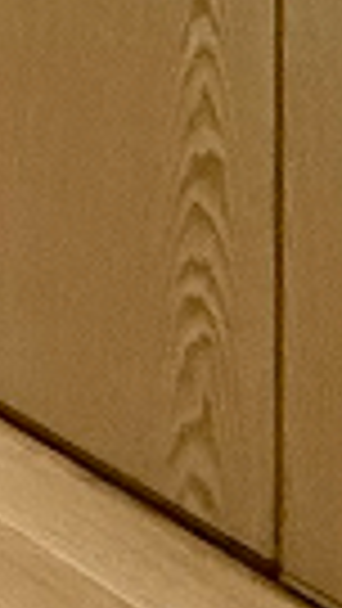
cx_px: -1809
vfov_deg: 14.4
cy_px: -734
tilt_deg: +0.8
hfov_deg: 4.9
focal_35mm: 113
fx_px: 1821
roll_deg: -0.2
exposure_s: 1/50
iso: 320
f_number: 2.2
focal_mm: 2.22
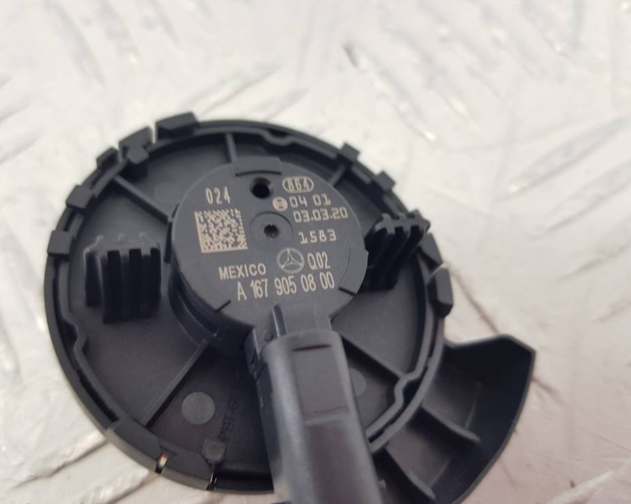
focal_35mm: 28
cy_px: 250
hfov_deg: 62.2
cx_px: 294
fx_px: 523
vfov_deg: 51.5
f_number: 1.7
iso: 50
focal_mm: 4.2
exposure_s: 1/50
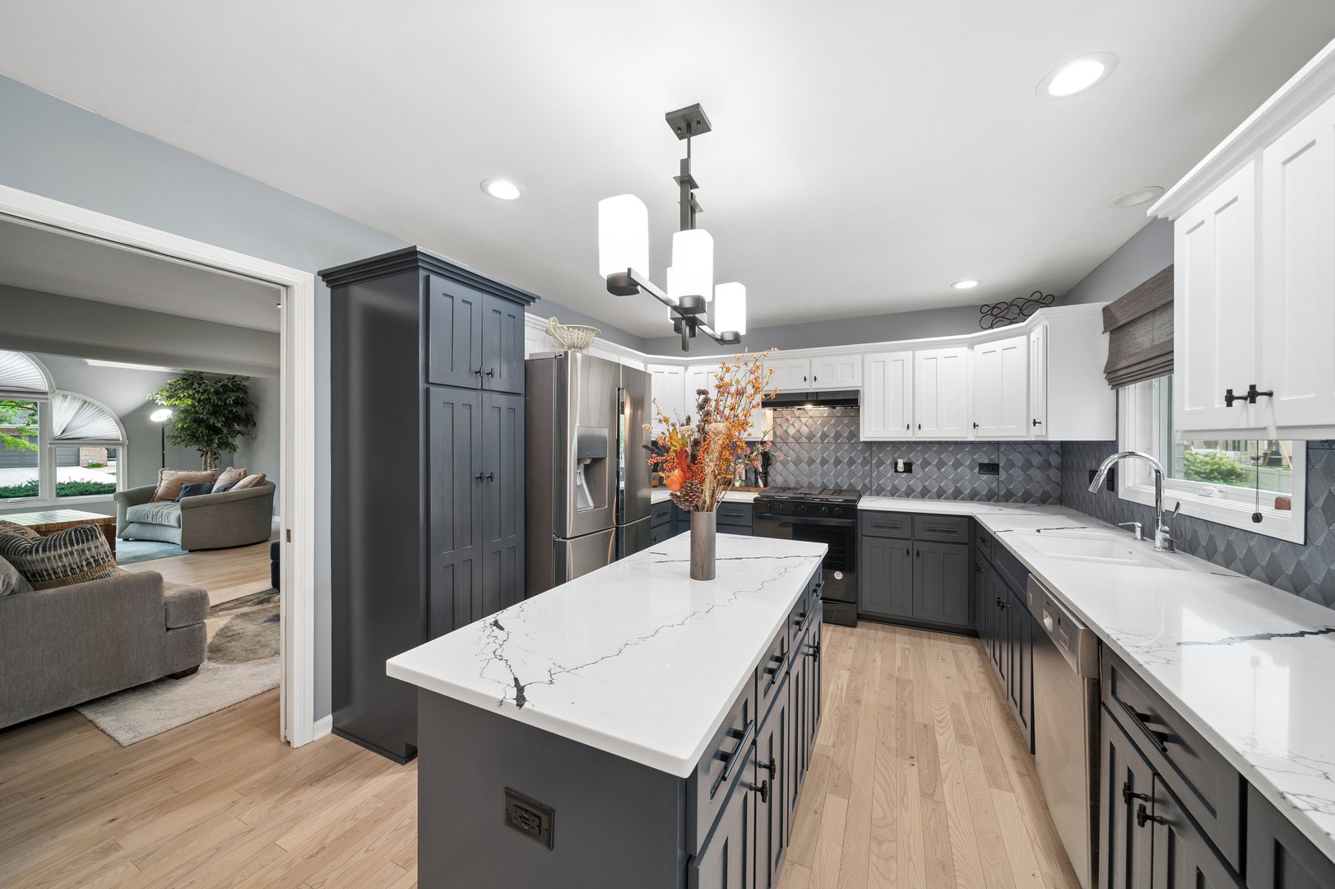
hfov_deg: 108.4
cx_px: 668
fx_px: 482
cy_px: 444
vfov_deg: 85.4
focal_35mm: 13
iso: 400
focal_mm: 13
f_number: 8
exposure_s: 1/6
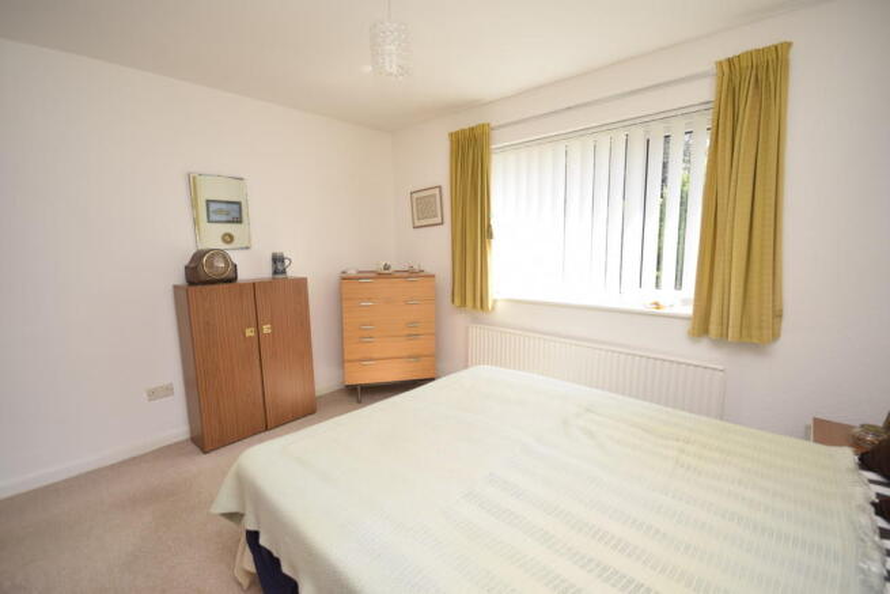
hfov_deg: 100.4
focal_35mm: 15
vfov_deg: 77.4
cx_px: 445
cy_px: 297
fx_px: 371
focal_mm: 10
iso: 250
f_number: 5.6
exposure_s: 1/125
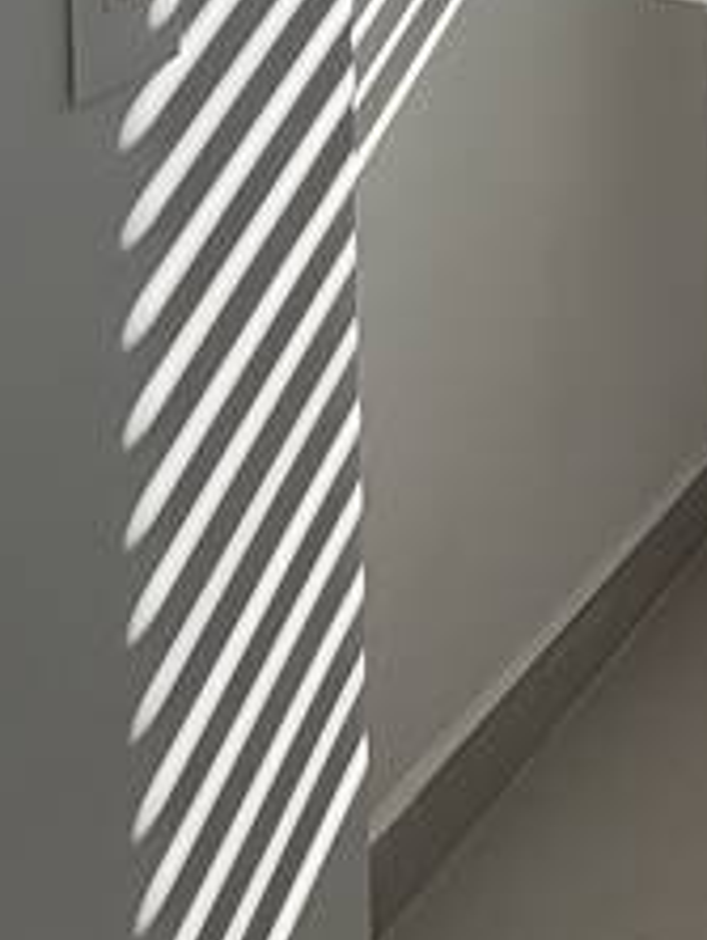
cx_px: 1063
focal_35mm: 68
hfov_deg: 19.0
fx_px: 1848
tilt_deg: +0.2
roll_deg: +1.1
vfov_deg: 22.3
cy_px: -546
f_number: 2.2
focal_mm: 2.22
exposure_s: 1/502
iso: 50
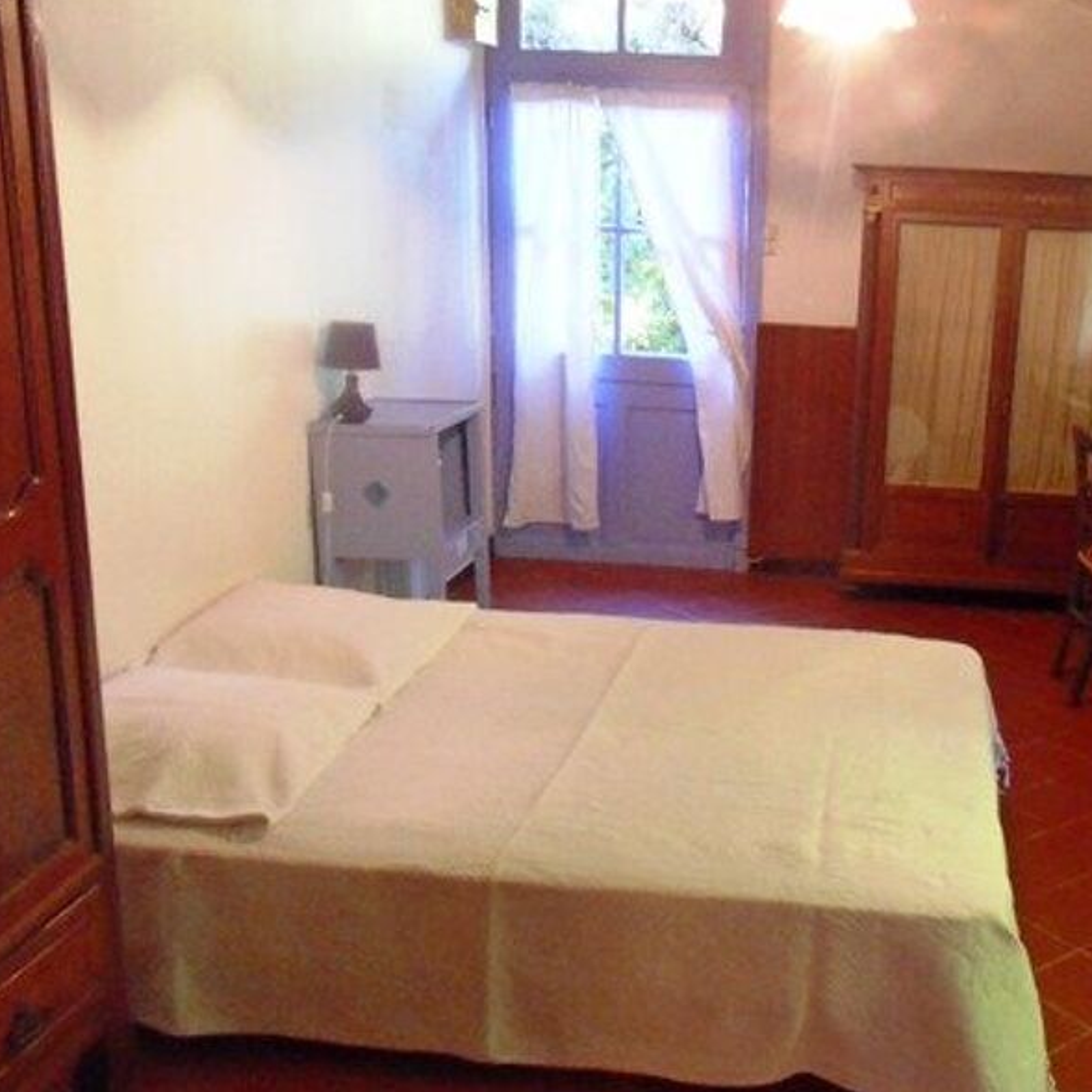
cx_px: 818
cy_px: 514
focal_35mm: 36
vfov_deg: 46.0
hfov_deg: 44.5
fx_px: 1285
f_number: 3.3
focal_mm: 4.2
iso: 400
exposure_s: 1/15
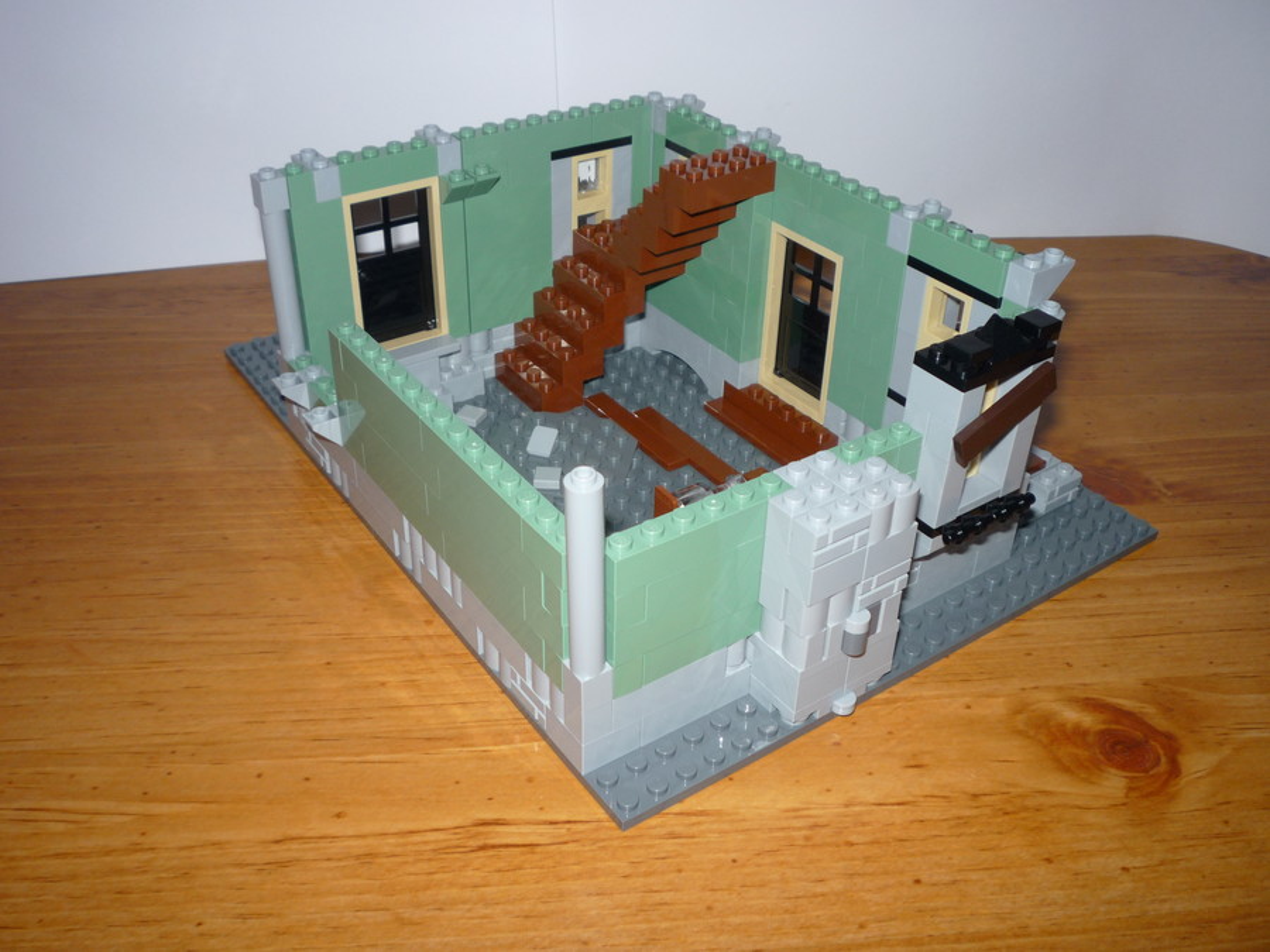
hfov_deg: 56.8
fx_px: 1174
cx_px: 635
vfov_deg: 44.2
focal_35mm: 32
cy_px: 476
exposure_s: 1/30
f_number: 3.3
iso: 100
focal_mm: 5.2
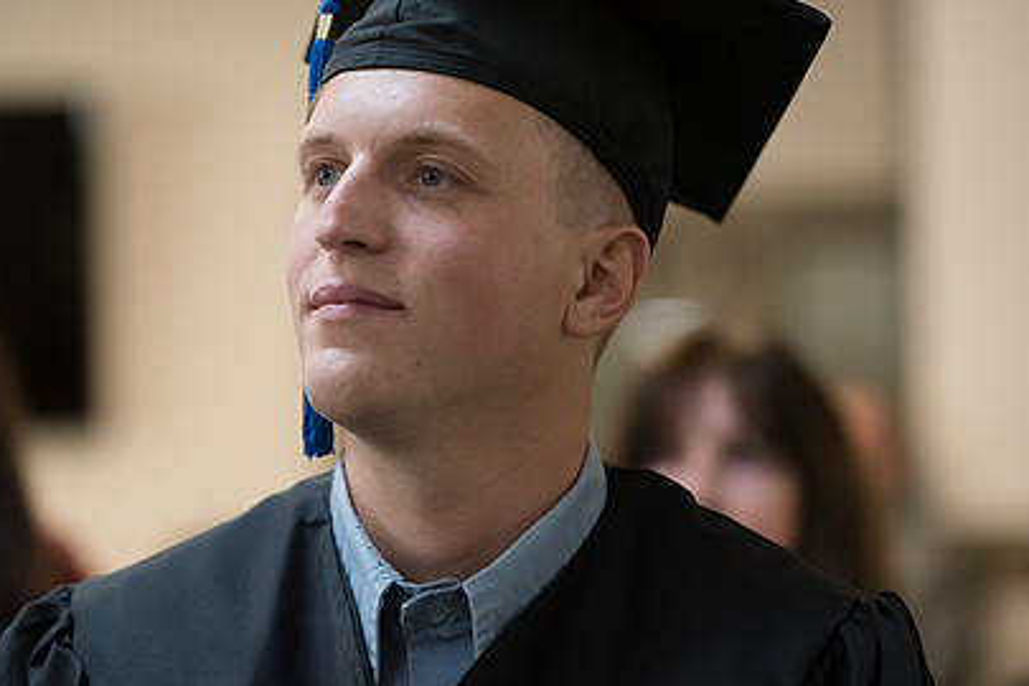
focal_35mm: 179
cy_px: 288
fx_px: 5116
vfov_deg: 7.7
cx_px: 442
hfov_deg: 11.5
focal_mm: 125
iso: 3200
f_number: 2.8
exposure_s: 1/200
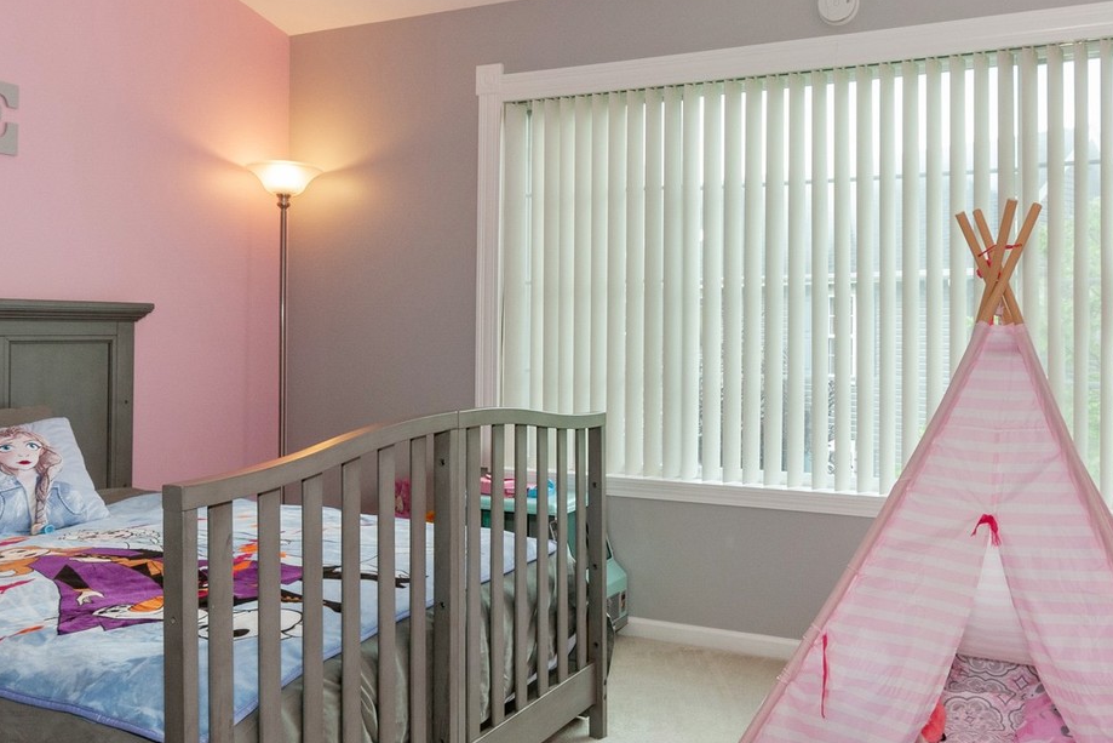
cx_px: 650
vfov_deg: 25.5
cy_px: 312
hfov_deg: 37.4
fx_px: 1639
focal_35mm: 53
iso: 400
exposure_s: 1/40
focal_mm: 20
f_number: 8
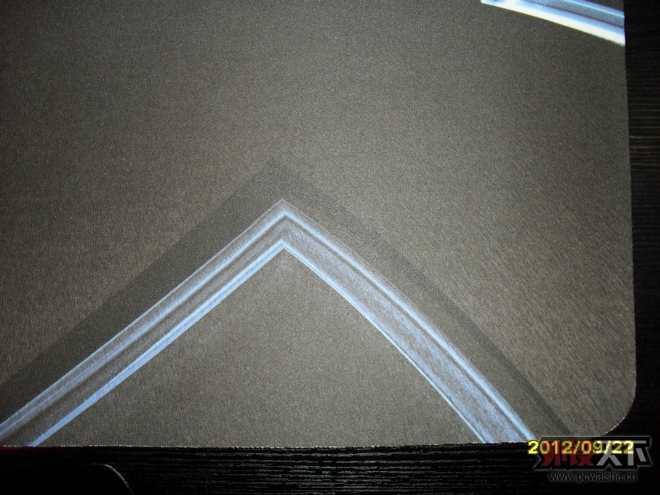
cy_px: 248
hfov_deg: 52.6
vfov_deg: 40.7
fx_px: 667
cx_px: 330
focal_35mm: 35
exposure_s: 1/45
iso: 200
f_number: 3.2
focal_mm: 6.3
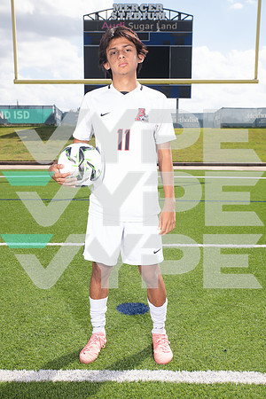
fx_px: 443
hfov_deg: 33.4
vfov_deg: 48.5
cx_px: 133
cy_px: 200
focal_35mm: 40
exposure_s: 1/320
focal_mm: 40
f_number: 7.1
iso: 125
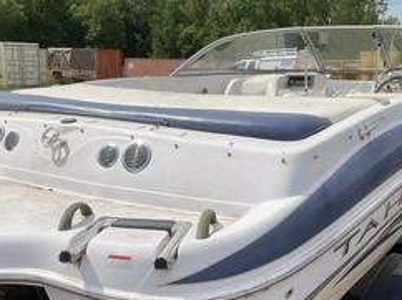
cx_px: 181
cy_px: 247
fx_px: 557
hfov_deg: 39.7
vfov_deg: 29.4
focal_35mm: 48
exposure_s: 1/2427
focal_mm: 3
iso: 25
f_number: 1.8
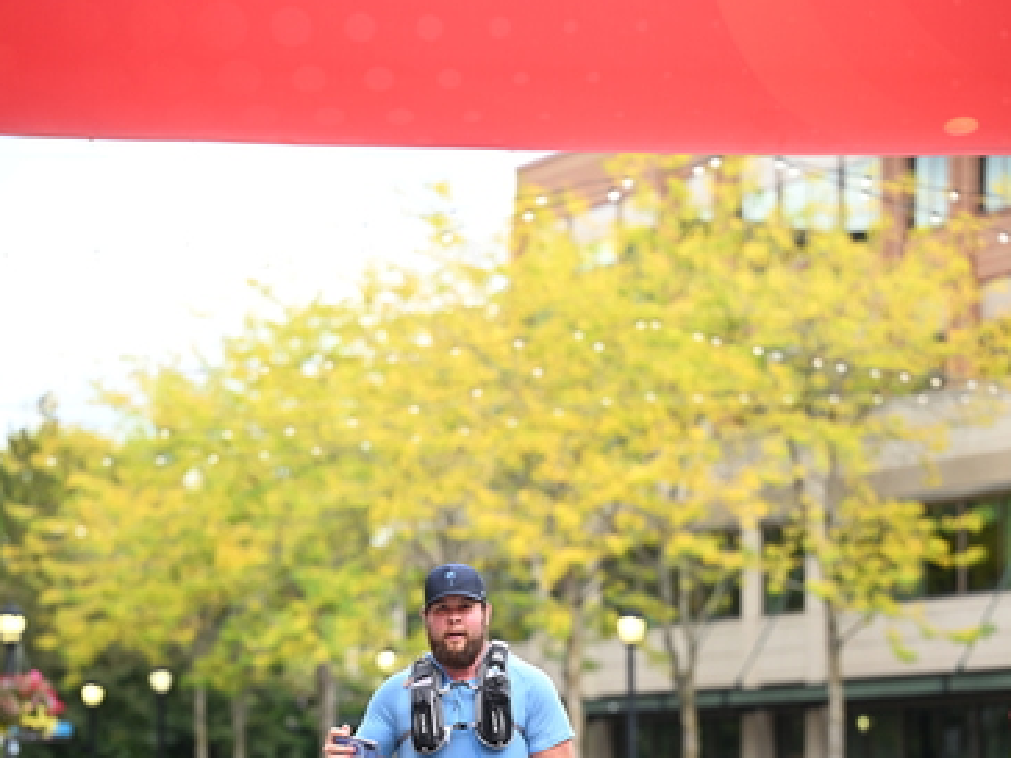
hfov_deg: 12.3
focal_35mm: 160
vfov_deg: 9.2
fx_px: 4673
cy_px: 680
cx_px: 507
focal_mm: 110
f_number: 2.8
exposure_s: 1/1250
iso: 640
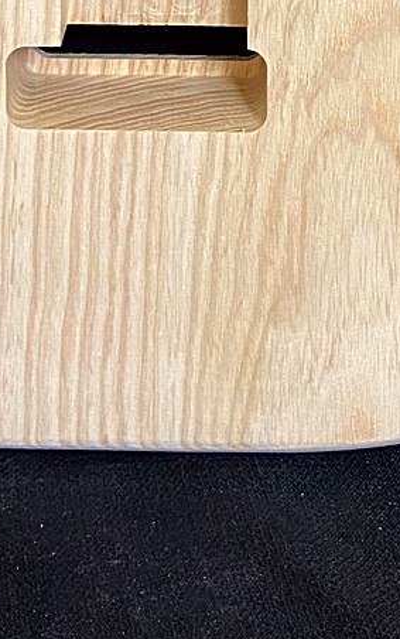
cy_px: -293
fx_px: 1498
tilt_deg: -10.8
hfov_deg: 15.2
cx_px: 182
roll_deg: +0.4
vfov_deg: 20.8
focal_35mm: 86
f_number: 1.8
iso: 160
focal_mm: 4.25
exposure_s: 1/60
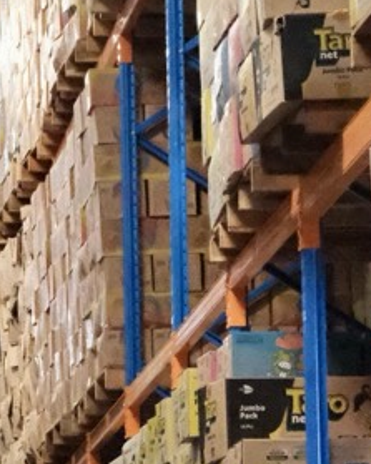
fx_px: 4655
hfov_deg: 4.5
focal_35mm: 339
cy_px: 394
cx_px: -190
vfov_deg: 5.7
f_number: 8
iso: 25600
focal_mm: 56
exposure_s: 1/160
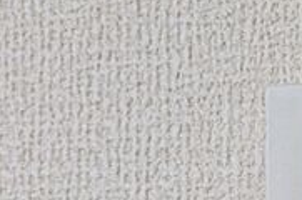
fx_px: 1574
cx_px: 479
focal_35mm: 188
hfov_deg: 10.5
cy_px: 283
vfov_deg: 7.2
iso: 234
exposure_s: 1/120
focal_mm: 5.43
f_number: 1.89
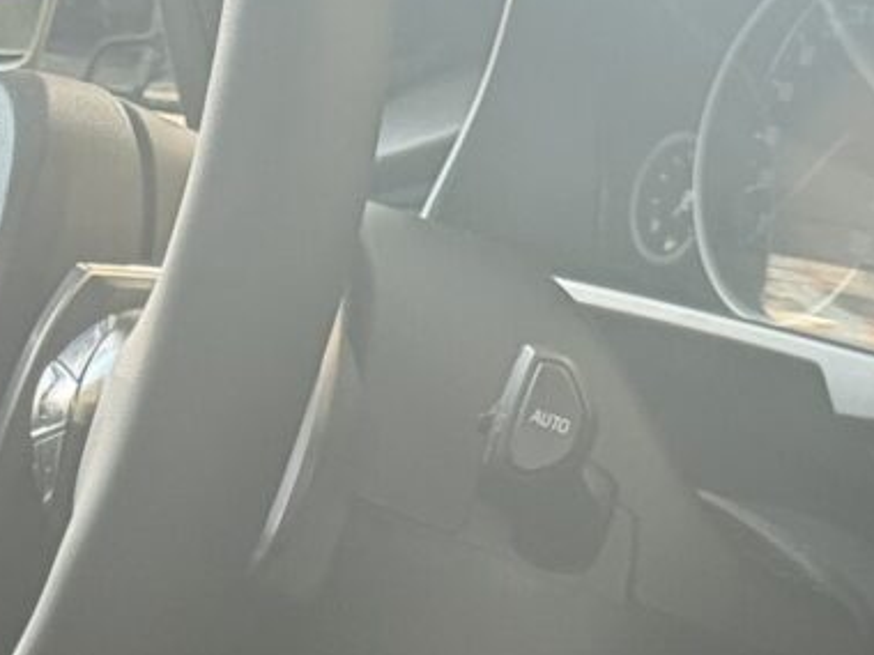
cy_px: 1241
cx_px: 150
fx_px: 5100
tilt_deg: -17.3
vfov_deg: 7.1
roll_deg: +2.1
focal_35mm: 202
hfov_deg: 9.8
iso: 200
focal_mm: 6.76
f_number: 1.78
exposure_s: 1/100
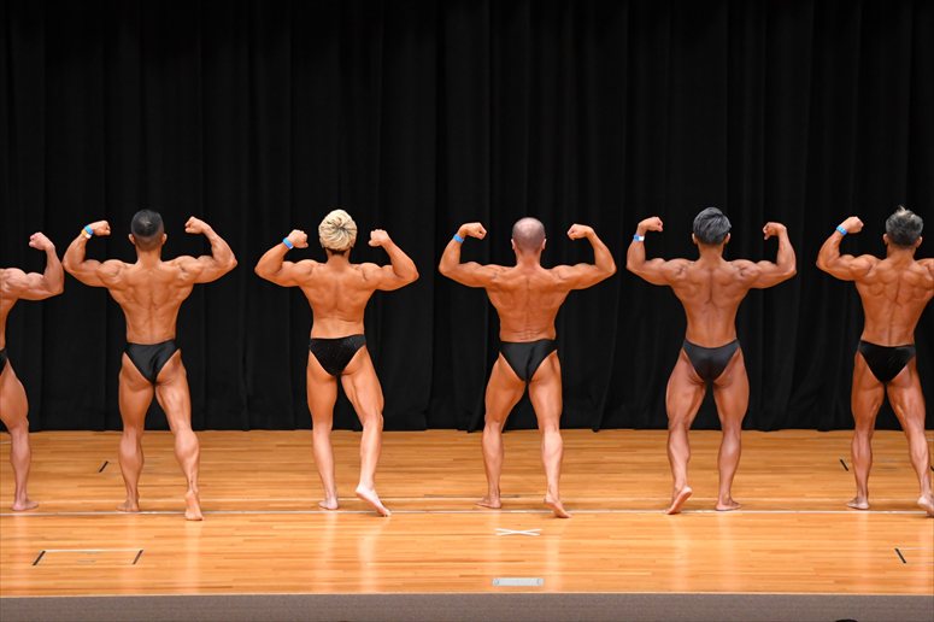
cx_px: 467
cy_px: 311
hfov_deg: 13.1
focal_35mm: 157
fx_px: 4071
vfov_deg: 8.7
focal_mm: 105
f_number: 5.6
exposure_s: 1/400
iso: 4000
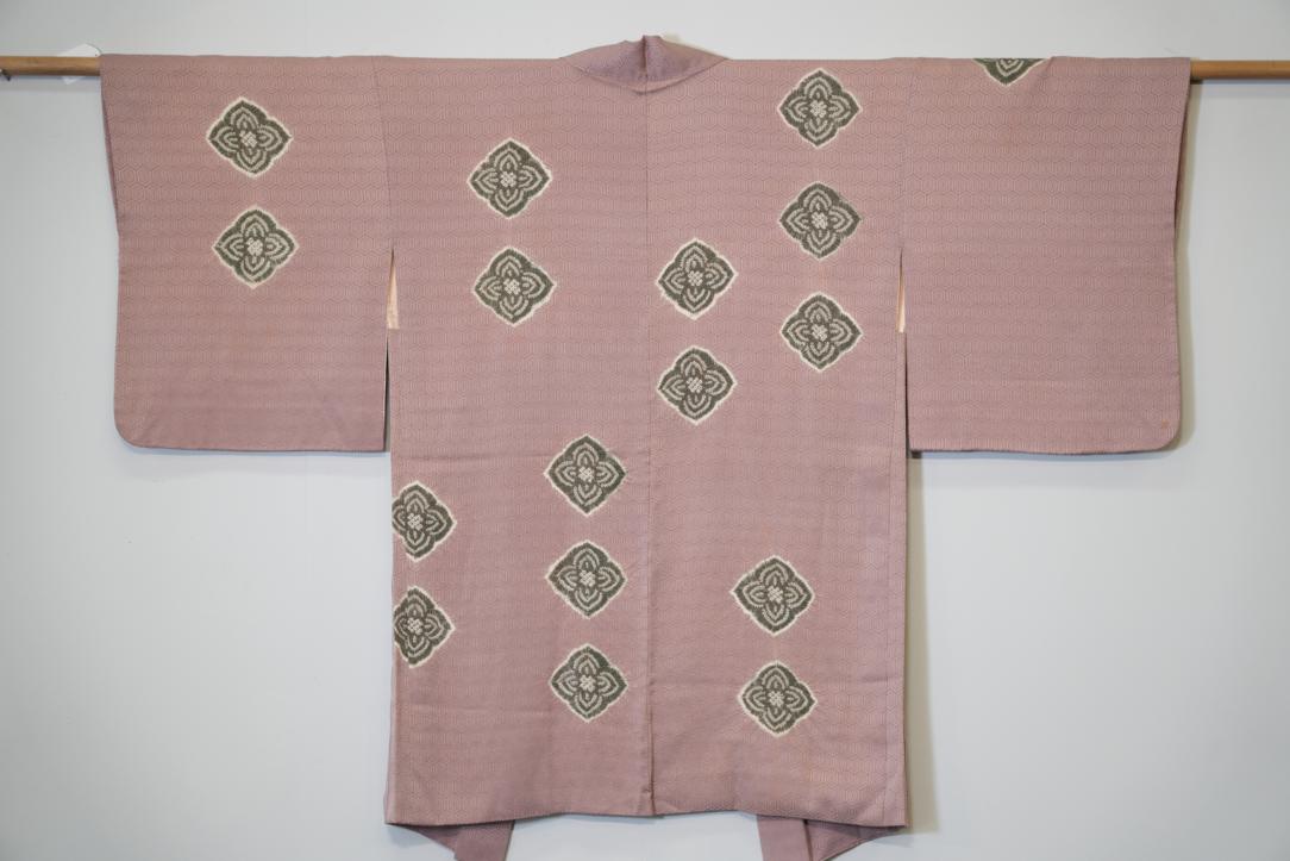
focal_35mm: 86
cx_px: 645
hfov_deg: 23.6
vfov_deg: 15.9
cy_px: 430
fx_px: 3082
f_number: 4
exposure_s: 1/100
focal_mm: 86
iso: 800
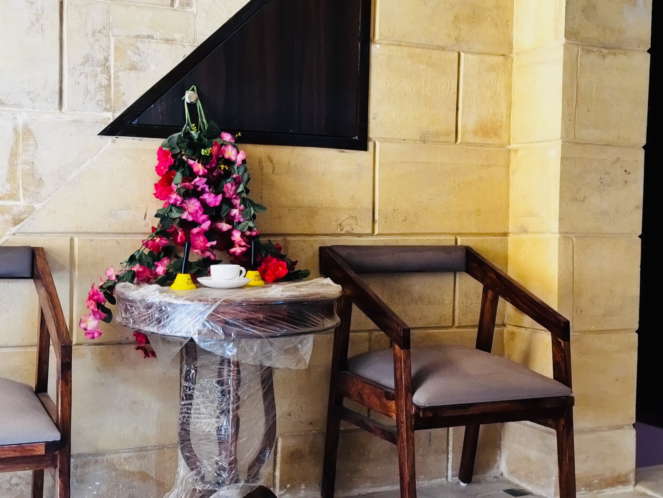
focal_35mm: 48
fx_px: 919
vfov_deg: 30.3
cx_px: 332
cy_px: 249
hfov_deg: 39.7
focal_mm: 6.76
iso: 250
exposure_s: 1/33
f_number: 1.78
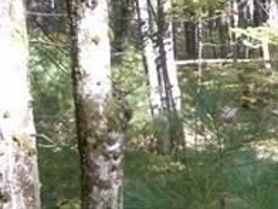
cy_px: 5
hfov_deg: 8.5
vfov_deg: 6.9
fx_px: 1719
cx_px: 669
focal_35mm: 214
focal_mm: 7.3
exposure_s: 1/72.1
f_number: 3.2
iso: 217
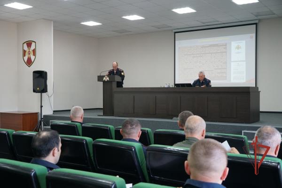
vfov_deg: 29.9
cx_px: 141
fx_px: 352
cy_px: 94
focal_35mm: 45
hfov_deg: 43.6
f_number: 4.5
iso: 2000
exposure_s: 1/160
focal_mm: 30
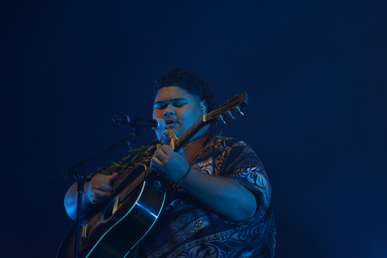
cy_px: 129
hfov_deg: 19.5
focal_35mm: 105
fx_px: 1129
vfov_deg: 13.0
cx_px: 194
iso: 250
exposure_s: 1/125
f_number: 4
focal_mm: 105
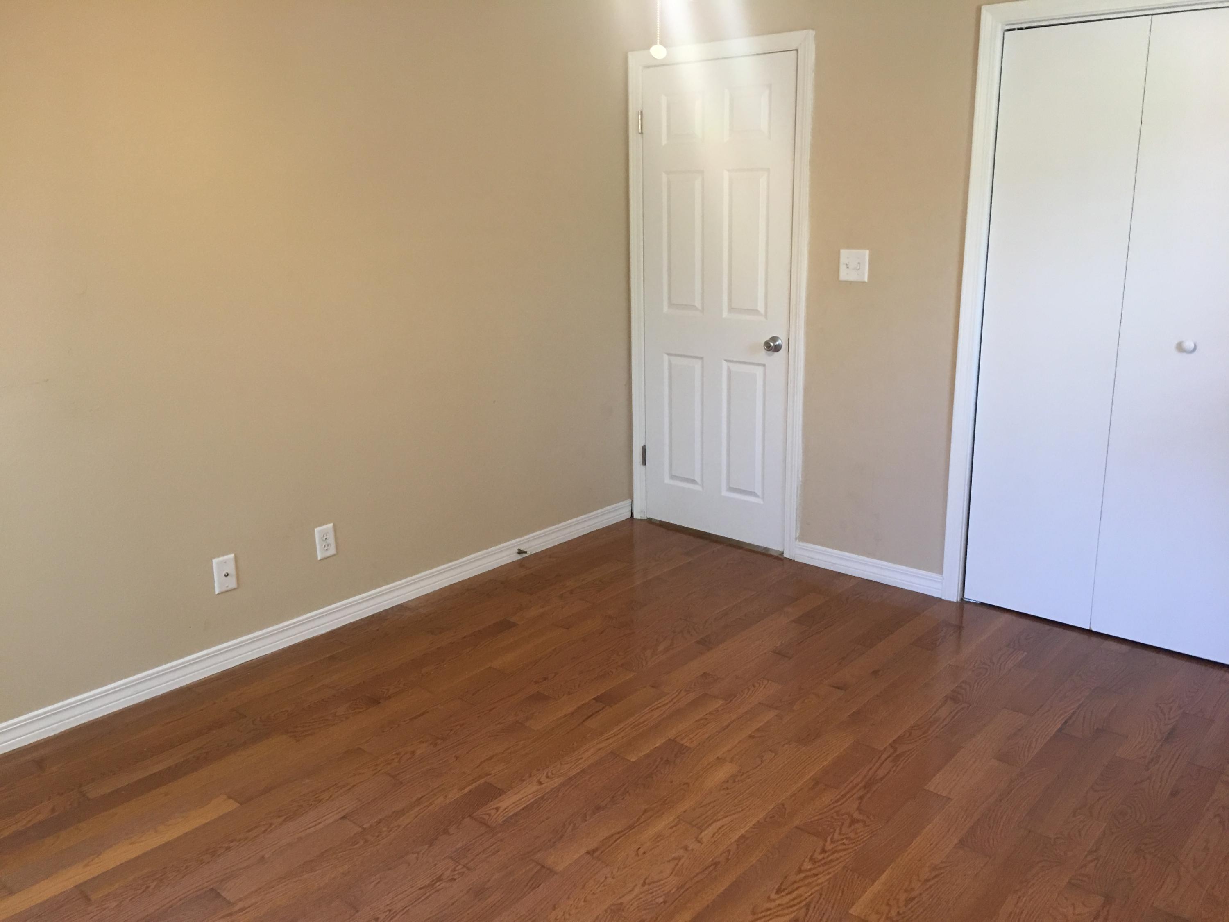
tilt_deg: -13.6
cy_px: 461
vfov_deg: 48.2
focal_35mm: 29
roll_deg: +0.8
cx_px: 614
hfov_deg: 61.7
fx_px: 1030
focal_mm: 4.15
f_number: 2.2
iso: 50
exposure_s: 1/15
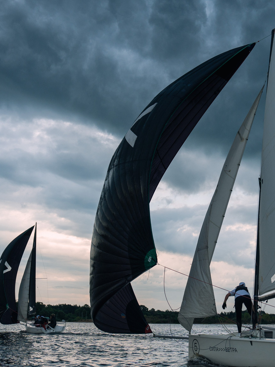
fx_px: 498
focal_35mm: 47
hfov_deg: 30.0
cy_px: 208
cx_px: 228
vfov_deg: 40.4
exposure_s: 1/1000
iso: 250
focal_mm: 26
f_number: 2.8
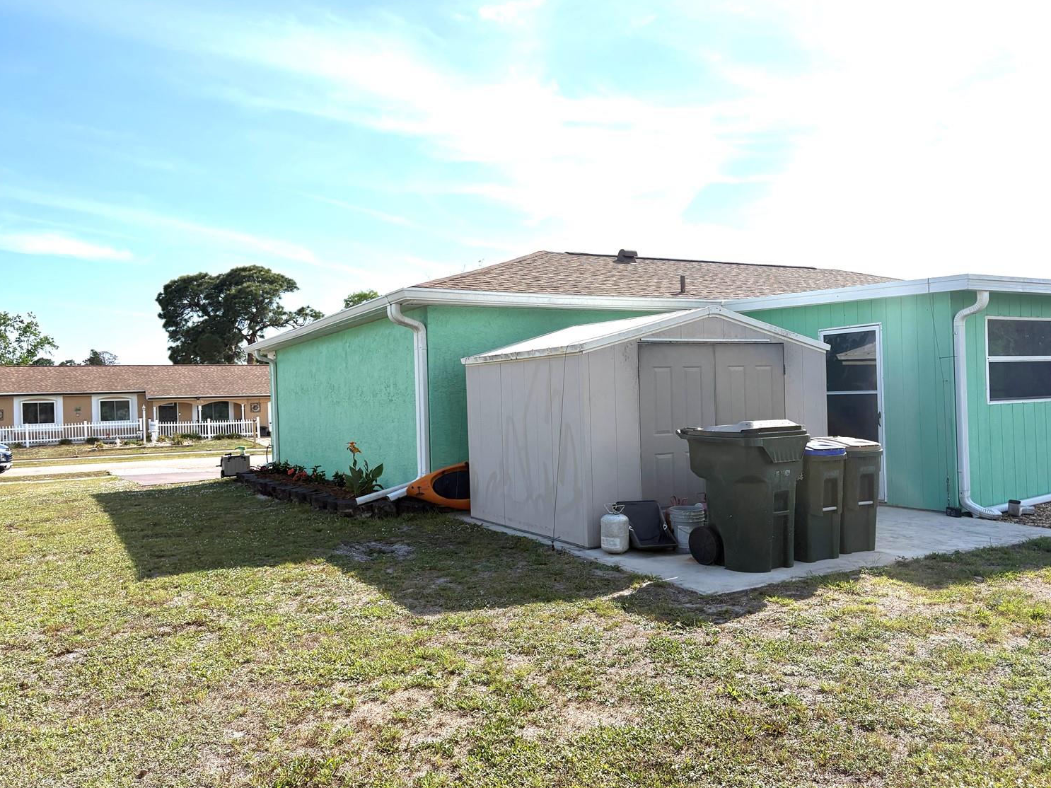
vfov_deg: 49.7
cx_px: 552
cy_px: 395
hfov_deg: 63.4
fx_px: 850
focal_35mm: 28
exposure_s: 1/5814
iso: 50
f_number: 1.6
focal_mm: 5.96
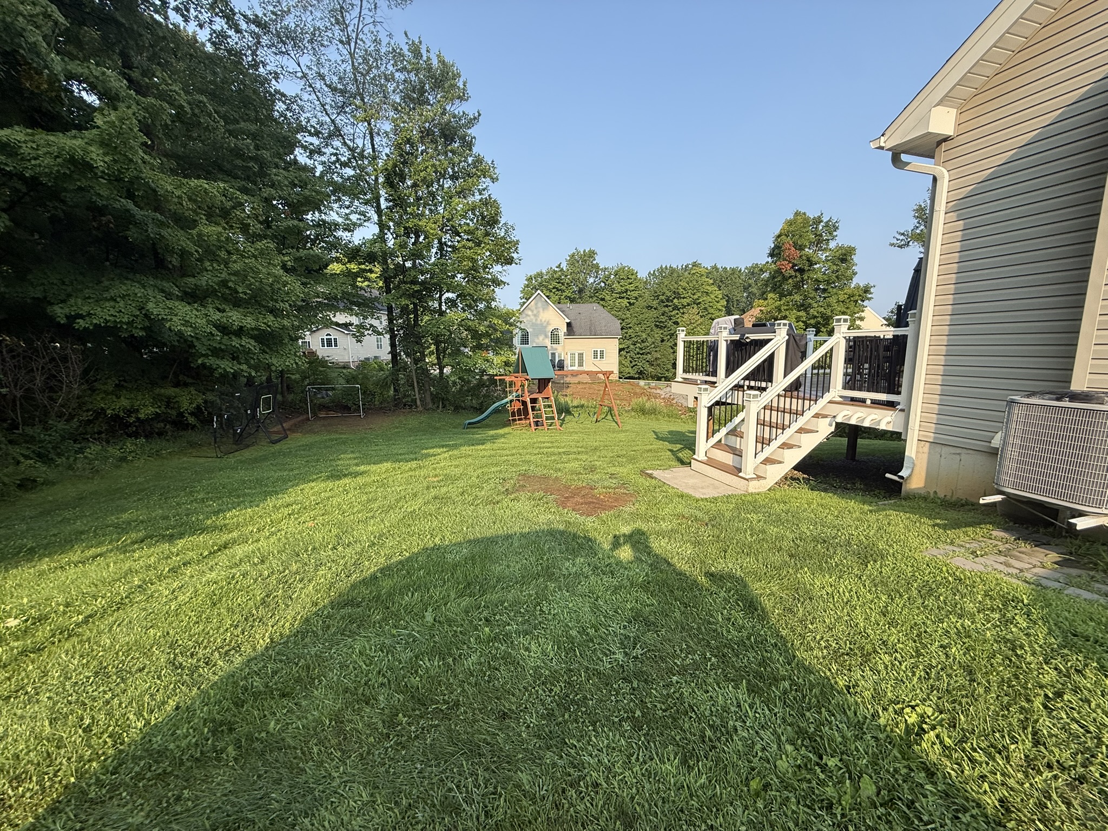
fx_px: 448
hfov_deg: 102.1
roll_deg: +0.1
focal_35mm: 14
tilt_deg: -6.5
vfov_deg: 85.7
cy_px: 416
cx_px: 554
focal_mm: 2.22
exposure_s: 1/664
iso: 50
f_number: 2.2
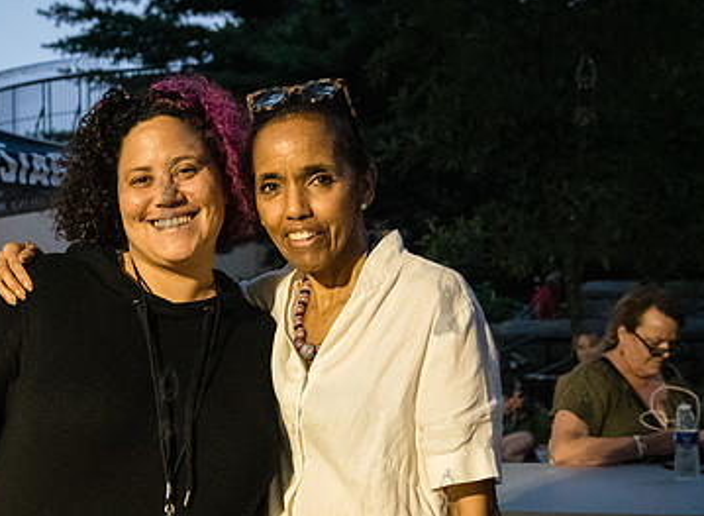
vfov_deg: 20.6
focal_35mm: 70
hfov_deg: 27.6
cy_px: 369
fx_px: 1412
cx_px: 183
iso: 10000
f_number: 3.5
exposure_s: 1/200
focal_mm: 34
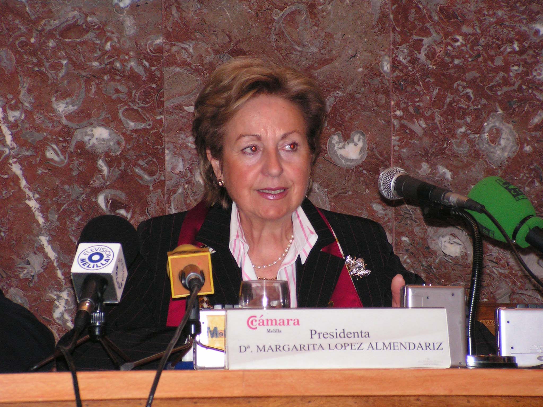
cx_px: 272
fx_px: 2259
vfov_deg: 10.3
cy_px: 204
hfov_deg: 13.7
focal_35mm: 144
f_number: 3.4
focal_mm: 24
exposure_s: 1/160
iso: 200
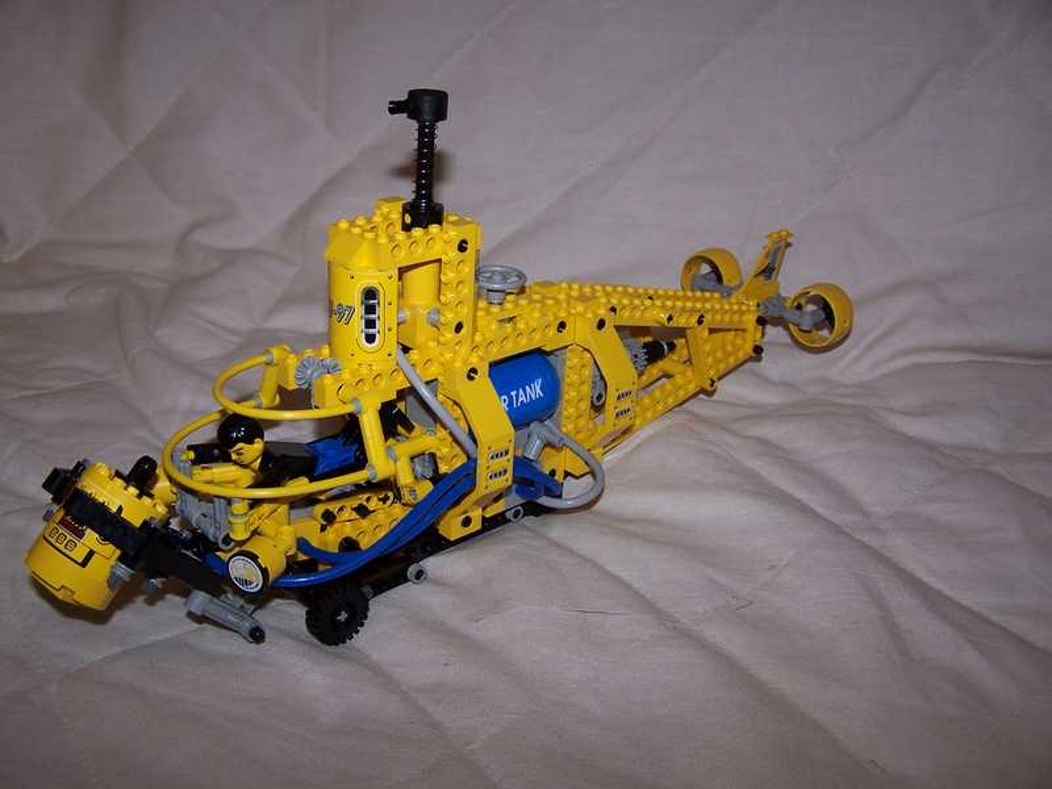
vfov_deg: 37.7
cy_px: 394
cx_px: 526
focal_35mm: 38
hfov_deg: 49.0
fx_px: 1155
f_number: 2.8
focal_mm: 6.3
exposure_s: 1/60
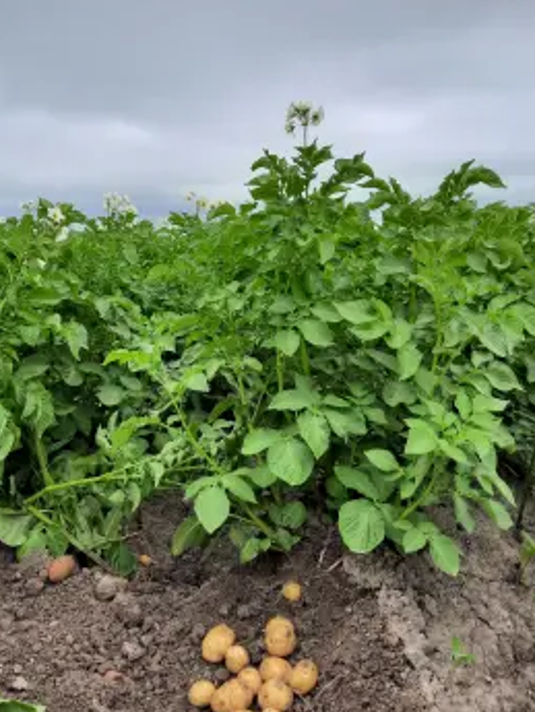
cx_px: 231
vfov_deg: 61.6
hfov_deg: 48.1
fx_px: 597
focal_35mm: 29
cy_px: 357
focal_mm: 4.6
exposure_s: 1/660
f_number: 2
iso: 32
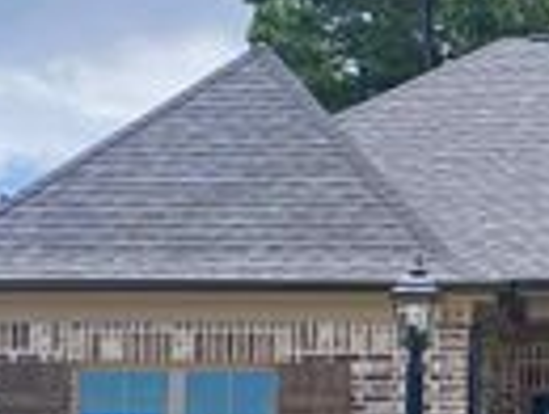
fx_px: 1589
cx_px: 663
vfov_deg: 14.6
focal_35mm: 100
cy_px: 395
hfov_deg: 18.5
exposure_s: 1/2268
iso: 32
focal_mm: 4.25
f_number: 1.8
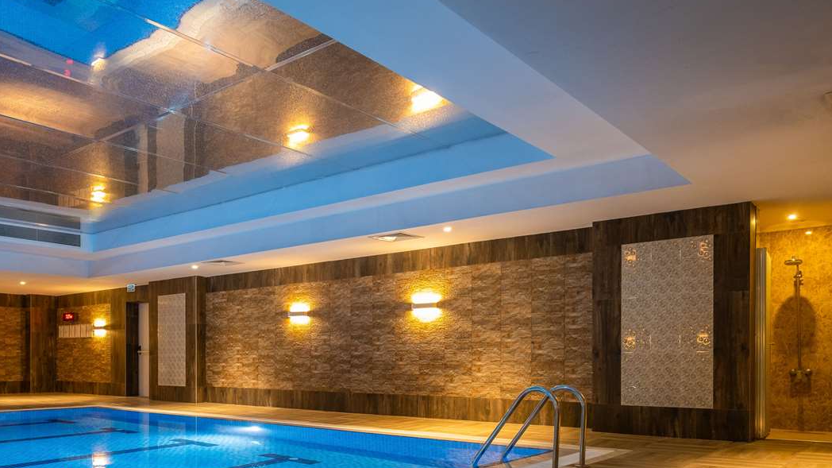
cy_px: 366
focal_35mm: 30
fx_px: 662
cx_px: 301
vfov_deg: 37.7
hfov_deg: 63.2
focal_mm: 13.2
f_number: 2.8
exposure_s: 1/2
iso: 160
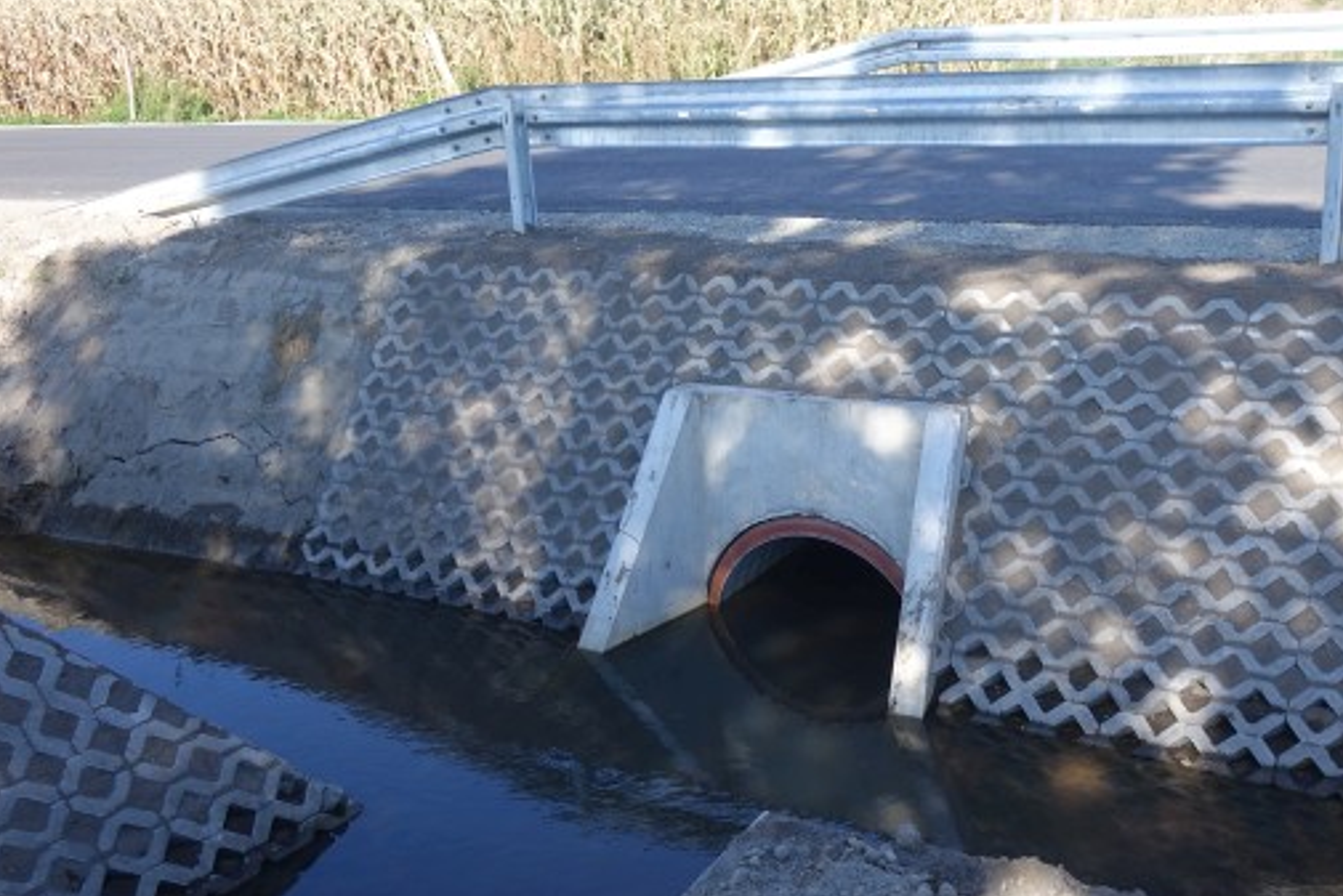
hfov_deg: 50.2
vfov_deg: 35.0
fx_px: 1418
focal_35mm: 38
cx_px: 835
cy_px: 506
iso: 125
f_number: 4
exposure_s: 1/250
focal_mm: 11.13
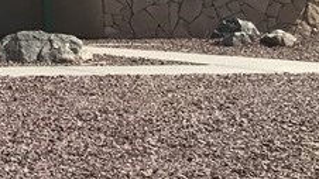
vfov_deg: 8.3
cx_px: -306
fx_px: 1167
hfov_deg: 13.5
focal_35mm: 138
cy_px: -193
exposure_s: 1/3546
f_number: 1.8
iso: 20
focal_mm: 3.99
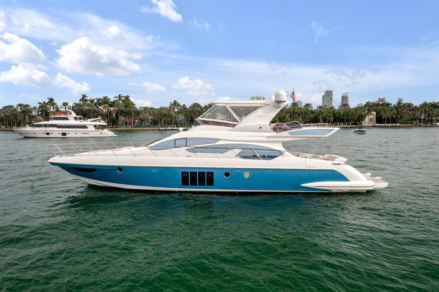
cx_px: 220
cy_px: 146
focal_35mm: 28
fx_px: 341
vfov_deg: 46.4
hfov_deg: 65.5
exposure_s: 1/100
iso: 200
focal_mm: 10.26
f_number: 7.1
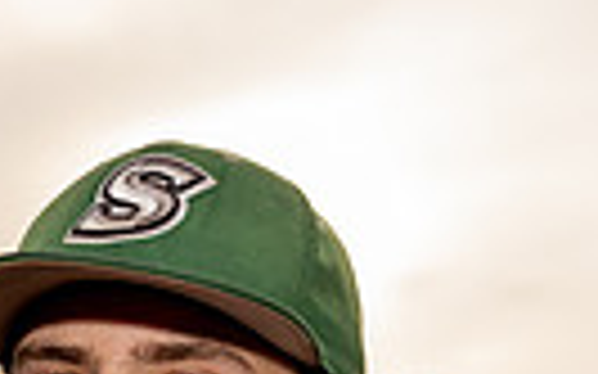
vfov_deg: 5.7
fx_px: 3584
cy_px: 978
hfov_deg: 9.5
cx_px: 103
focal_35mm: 220
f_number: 5.6
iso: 250
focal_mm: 64
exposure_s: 1/250
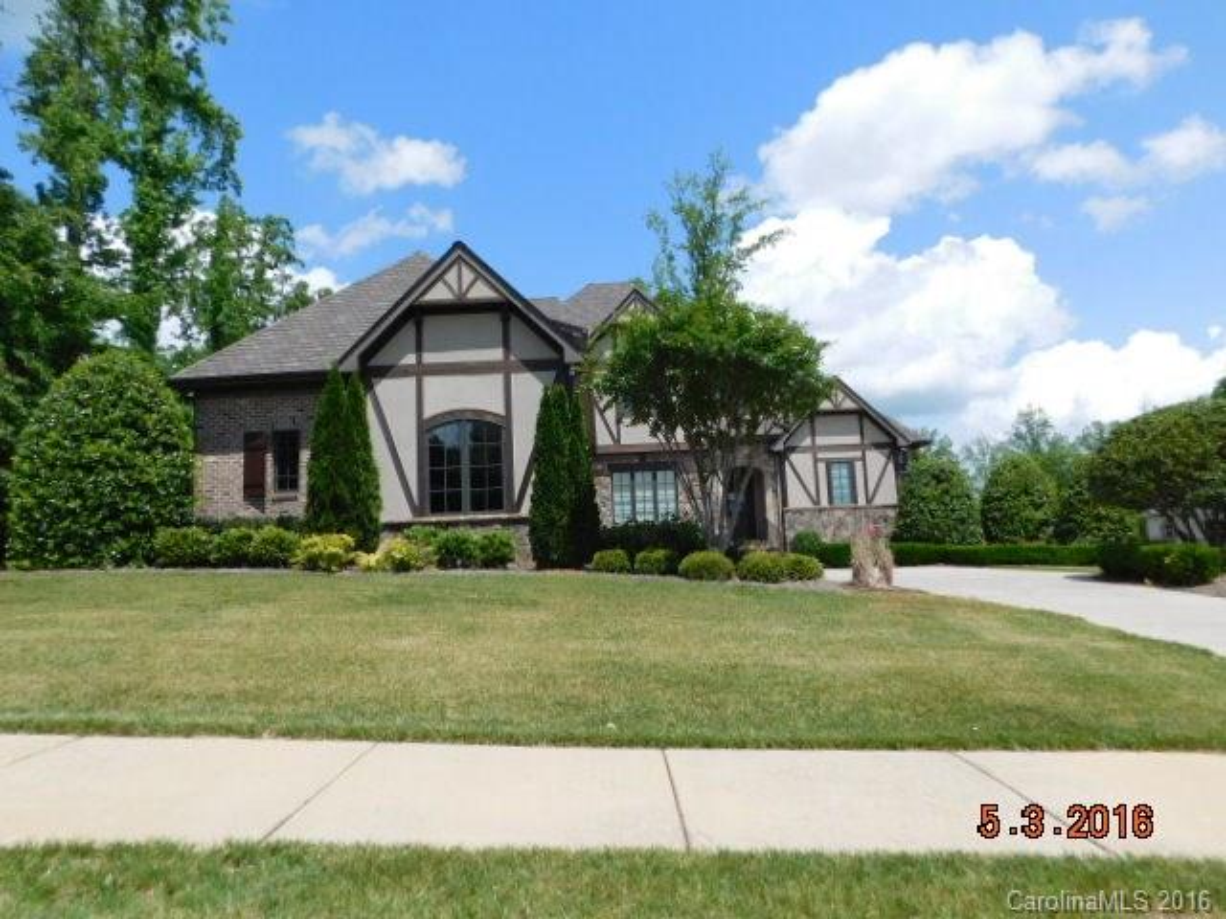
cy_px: 460
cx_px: 613
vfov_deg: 58.9
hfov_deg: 73.9
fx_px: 815
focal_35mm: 23
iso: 125
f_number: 6
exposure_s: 1/500
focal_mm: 4
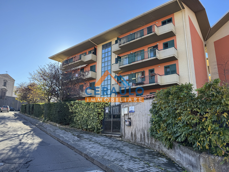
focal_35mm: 24
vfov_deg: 56.8
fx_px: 159
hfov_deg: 71.6
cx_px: 114
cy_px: 86
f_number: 1.78
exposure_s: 1/995
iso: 80
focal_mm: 6.76
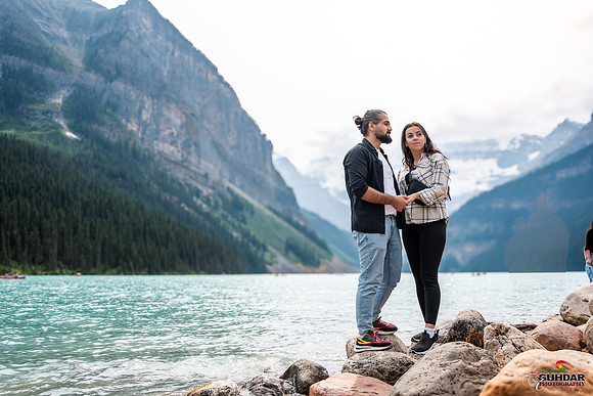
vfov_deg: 37.9
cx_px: 296
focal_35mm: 35
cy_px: 198
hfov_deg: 54.4
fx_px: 577
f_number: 5.6
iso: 200
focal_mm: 35
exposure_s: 1/1600
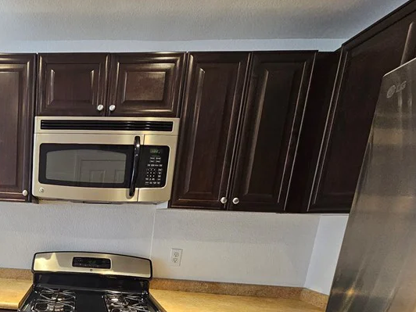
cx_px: 42
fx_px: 300
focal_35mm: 25
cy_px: 287
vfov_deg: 48.4
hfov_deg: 59.2
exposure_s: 1/60
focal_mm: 2.2
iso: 200
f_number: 2.2
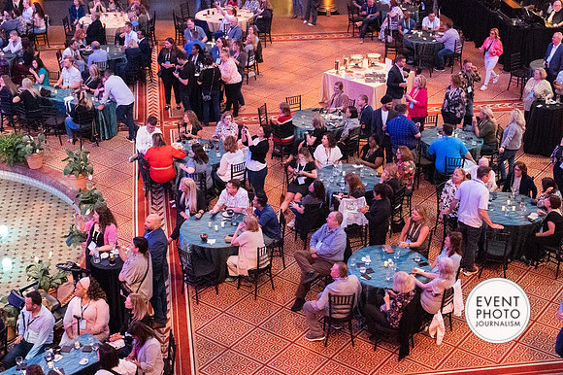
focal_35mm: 53
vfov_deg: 25.3
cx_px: 282
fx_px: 834
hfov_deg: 37.3
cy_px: 188
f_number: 2.8
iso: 10000
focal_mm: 35
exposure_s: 1/160
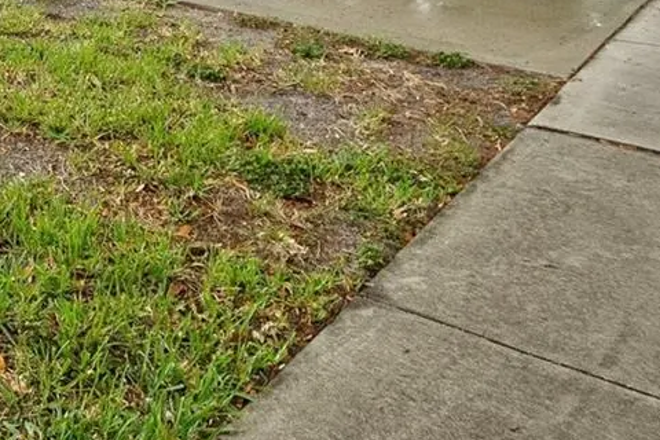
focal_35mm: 50
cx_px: -133
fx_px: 917
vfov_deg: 22.3
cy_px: -219
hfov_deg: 32.6
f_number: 8
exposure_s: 1/160
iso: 200
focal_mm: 10
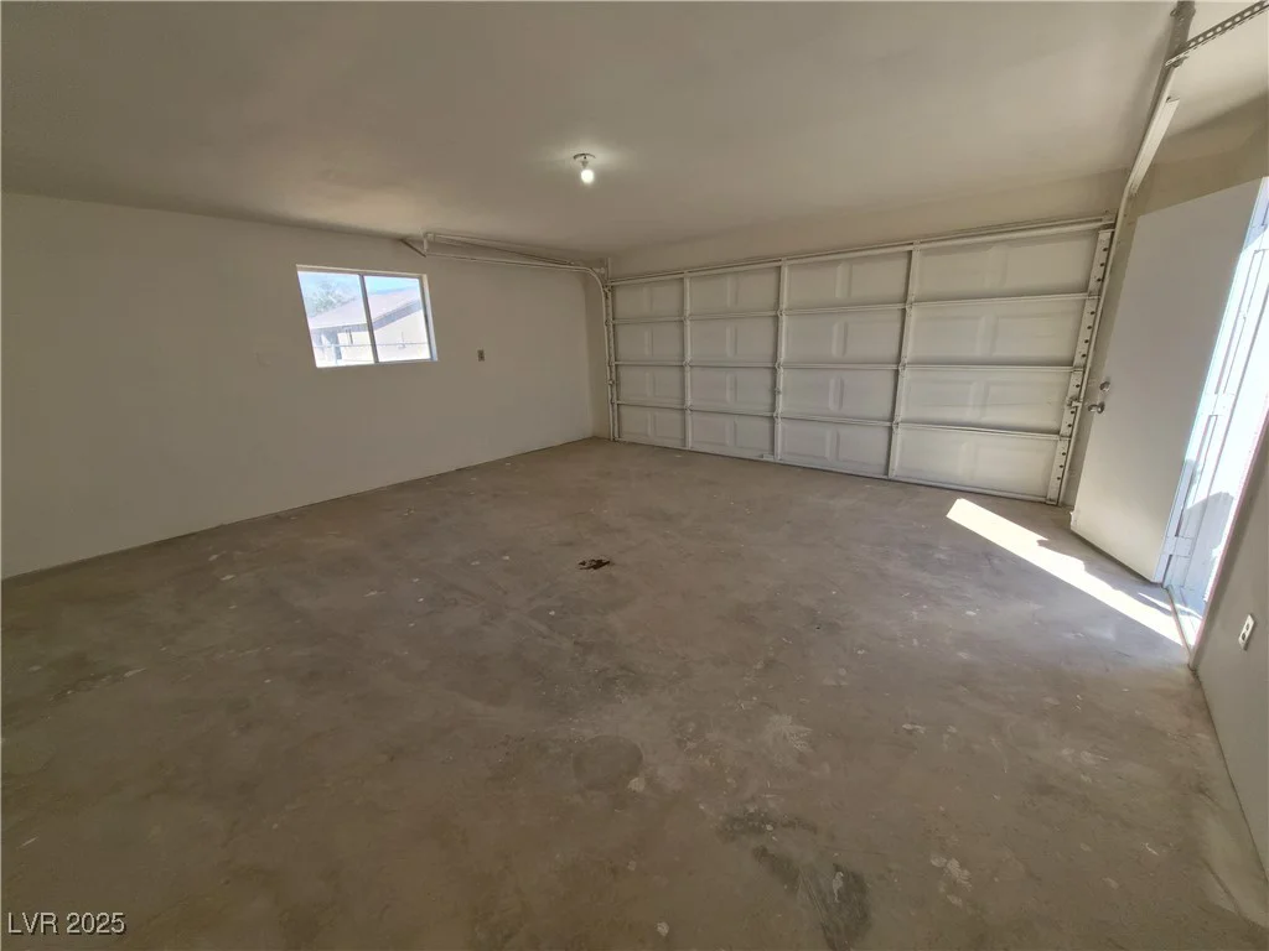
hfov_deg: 106.2
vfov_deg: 89.9
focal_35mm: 13
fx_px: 477
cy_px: 476
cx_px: 634
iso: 25
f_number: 2.2
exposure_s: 1/302
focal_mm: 1.7
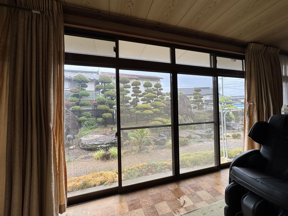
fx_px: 116
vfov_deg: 85.7
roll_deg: +1.6
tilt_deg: +1.7
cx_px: 144
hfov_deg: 102.1
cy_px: 108
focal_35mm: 14
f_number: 2.2
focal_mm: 2.22
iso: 40
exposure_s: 1/127
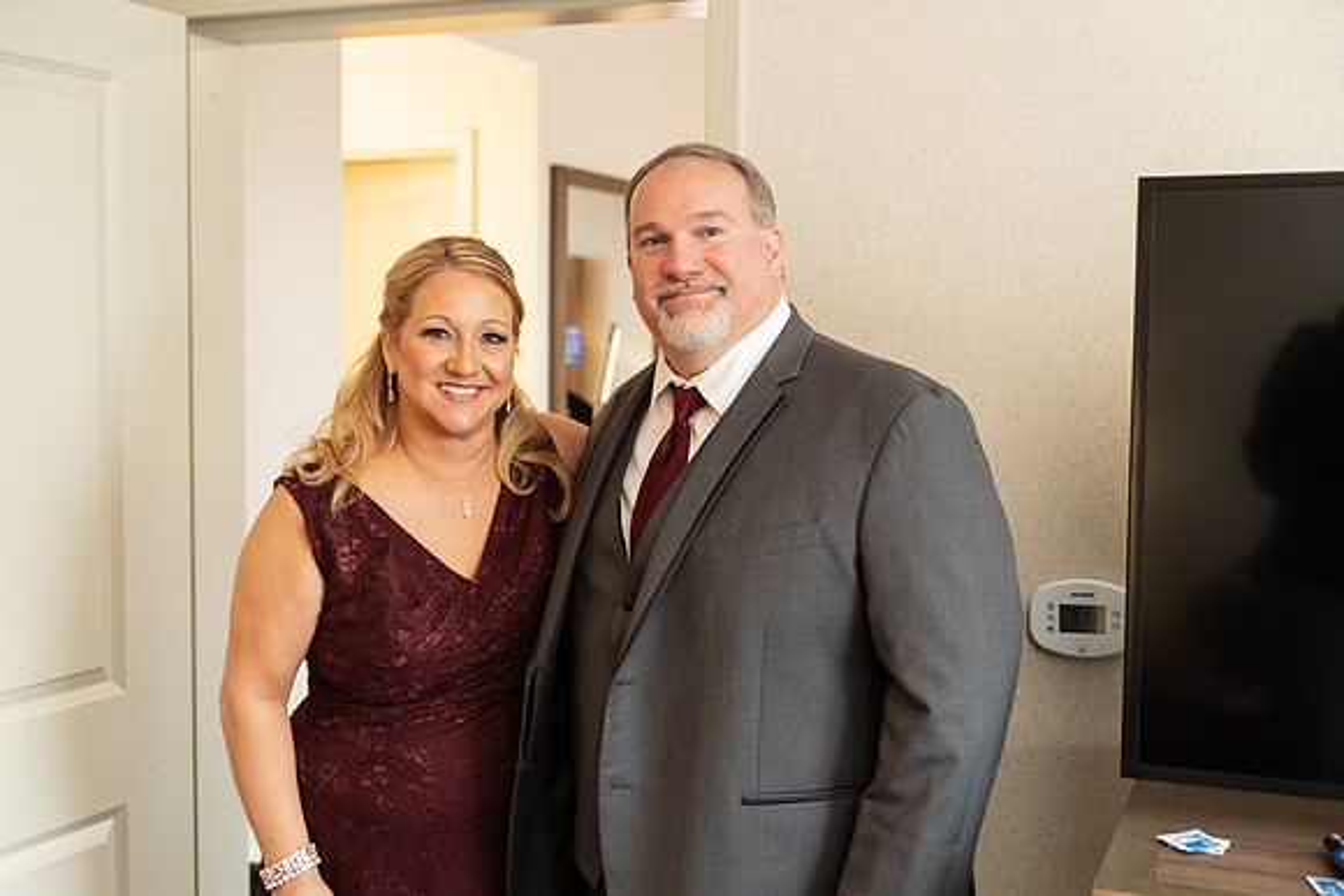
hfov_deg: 44.5
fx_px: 1643
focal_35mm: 44
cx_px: 672
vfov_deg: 30.5
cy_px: 448
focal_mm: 44
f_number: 2.8
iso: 2000
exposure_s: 1/250
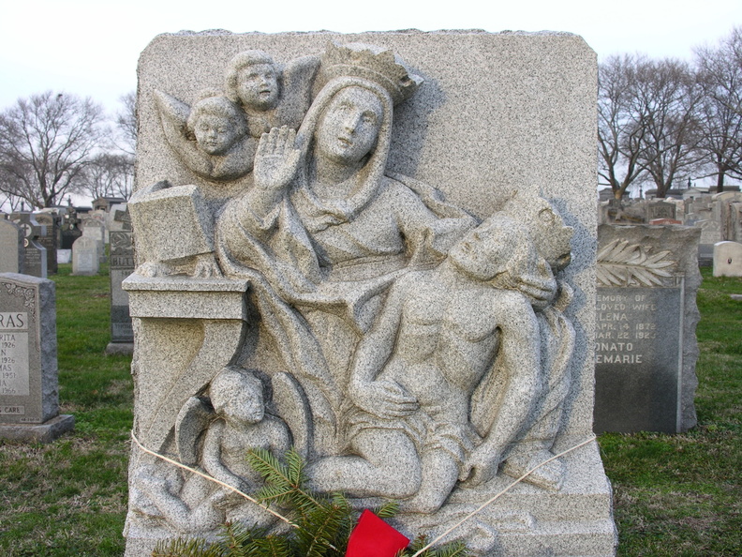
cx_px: 371
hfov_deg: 46.8
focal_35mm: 40
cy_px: 278
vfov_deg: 36.0
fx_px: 857
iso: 50
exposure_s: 1/13.2
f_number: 7.3
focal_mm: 10.2
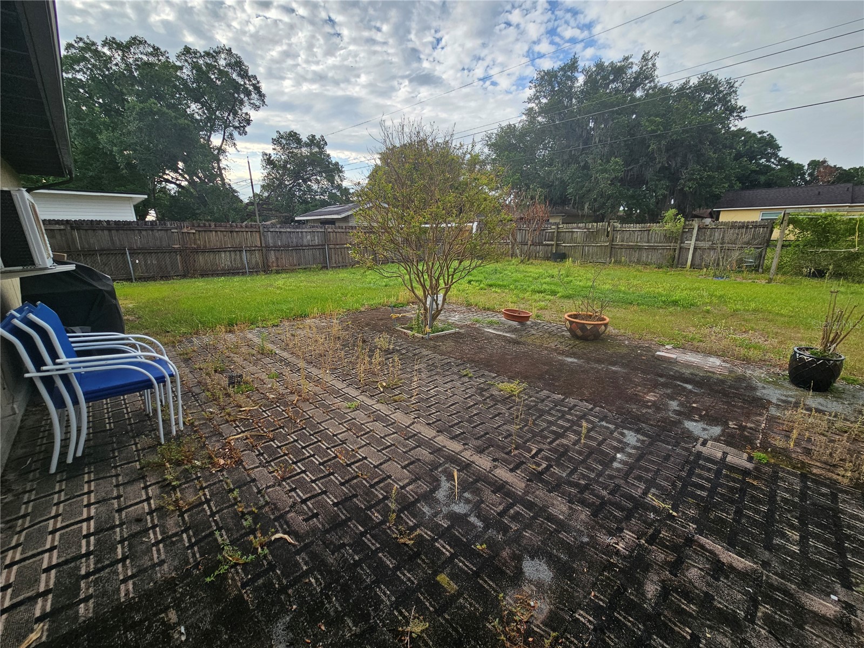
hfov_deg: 106.2
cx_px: 432
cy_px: 324
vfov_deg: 89.9
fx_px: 324
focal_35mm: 13
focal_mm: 2.2
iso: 50
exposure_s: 1/507
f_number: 2.2
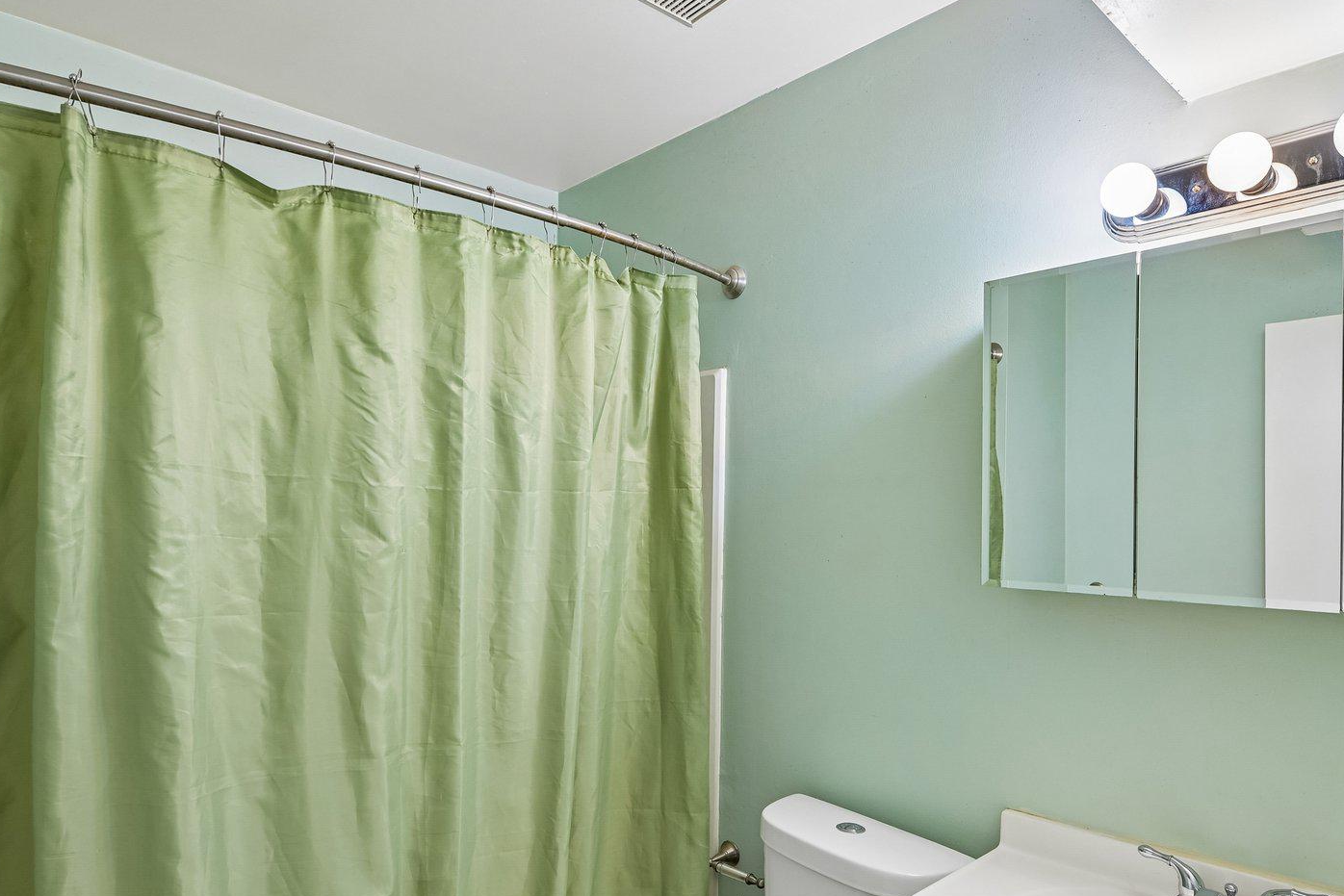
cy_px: 541
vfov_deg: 55.2
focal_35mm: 23
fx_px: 849
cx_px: 713
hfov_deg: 76.7
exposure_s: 1/6
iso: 400
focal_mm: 15.5
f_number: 8
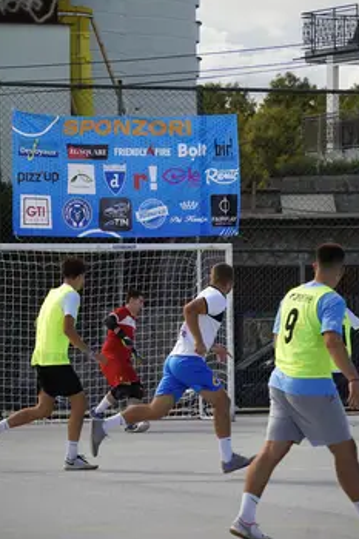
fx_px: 2485
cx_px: 194
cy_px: 256
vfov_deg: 12.4
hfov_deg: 8.3
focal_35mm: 166
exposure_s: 1/1000
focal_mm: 121
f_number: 5
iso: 500
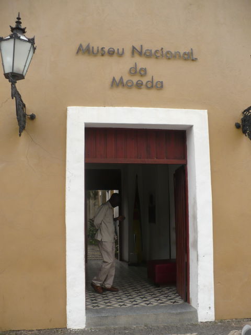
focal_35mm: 37
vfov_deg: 50.1
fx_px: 358
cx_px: 126
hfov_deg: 38.7
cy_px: 168
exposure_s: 1/400
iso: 100
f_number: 2.8
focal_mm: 6.1
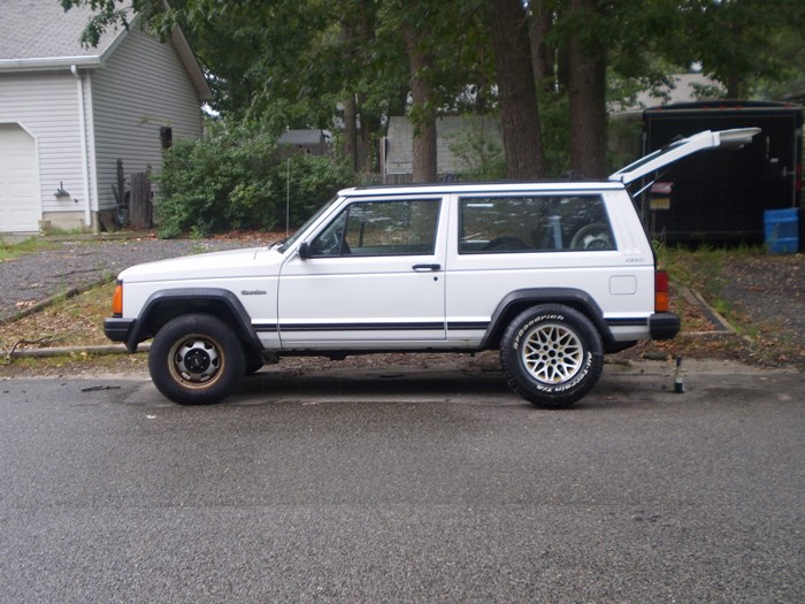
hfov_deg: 36.2
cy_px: 302
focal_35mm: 53
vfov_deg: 27.5
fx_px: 1233
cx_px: 402
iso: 64
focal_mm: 9.3
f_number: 3.9
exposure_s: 1/80
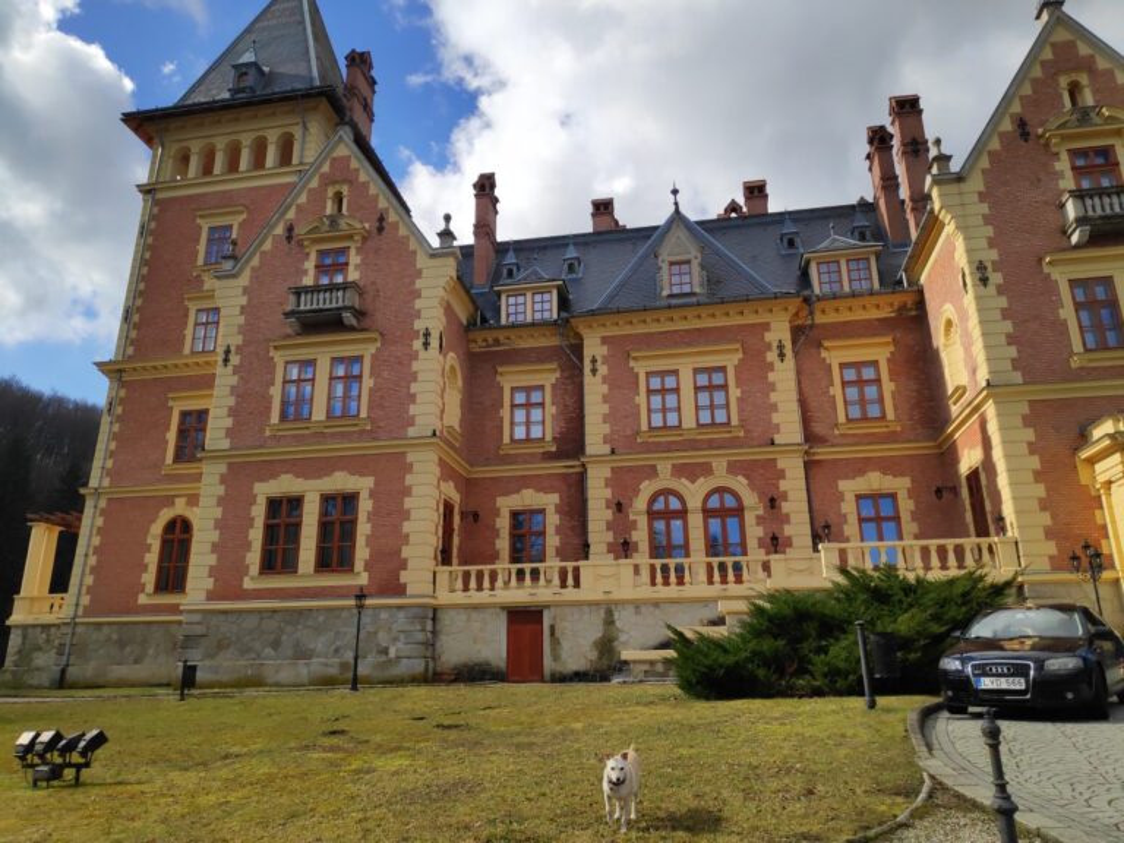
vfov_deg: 66.0
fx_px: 649
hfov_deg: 81.7
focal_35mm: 20
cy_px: 422
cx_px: 562
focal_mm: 3.94
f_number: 1.9
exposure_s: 1/2789
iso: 100
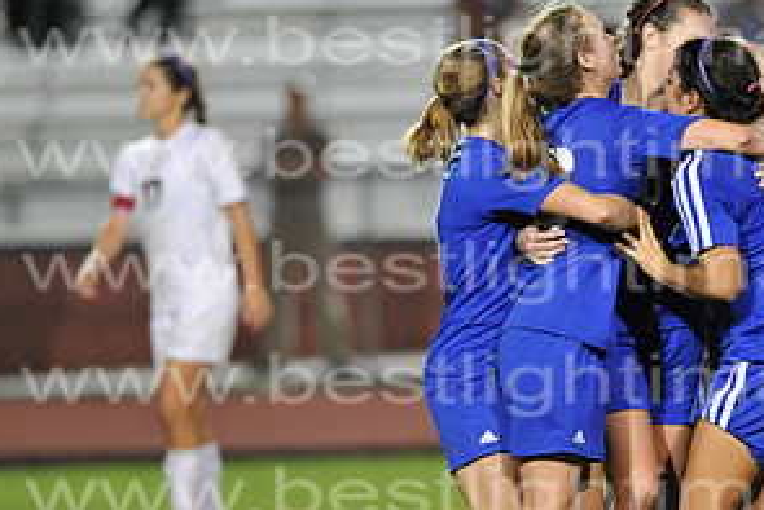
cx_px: 611
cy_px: 329
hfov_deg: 3.5
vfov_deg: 2.3
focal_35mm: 589
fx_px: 12505
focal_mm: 300
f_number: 3.2
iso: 5000
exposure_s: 1/400
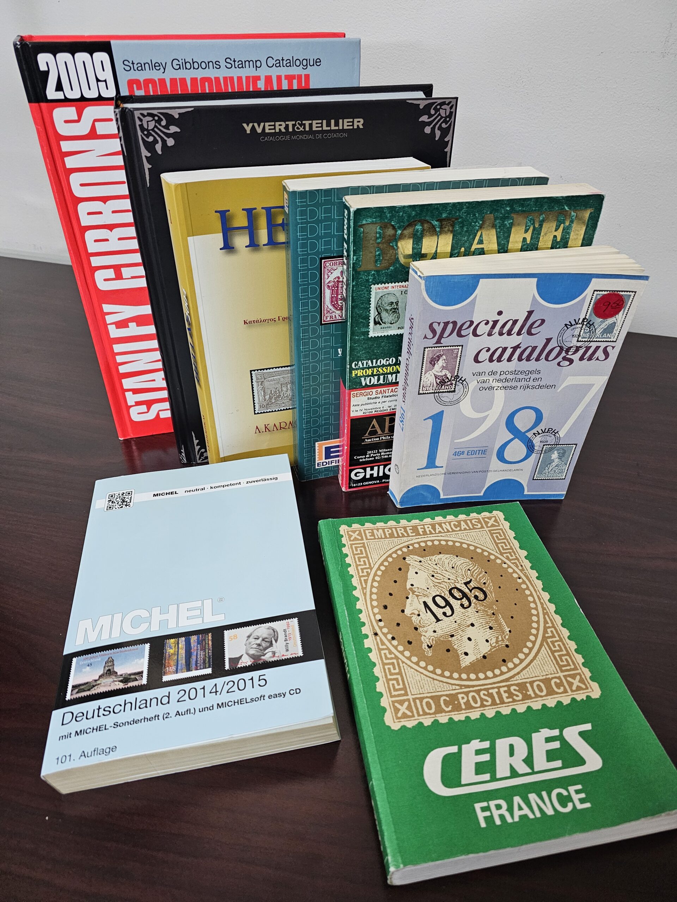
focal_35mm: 23
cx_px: 338
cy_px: 451
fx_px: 600
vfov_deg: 73.9
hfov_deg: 58.9
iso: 640
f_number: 1.7
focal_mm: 6.3
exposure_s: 1/60
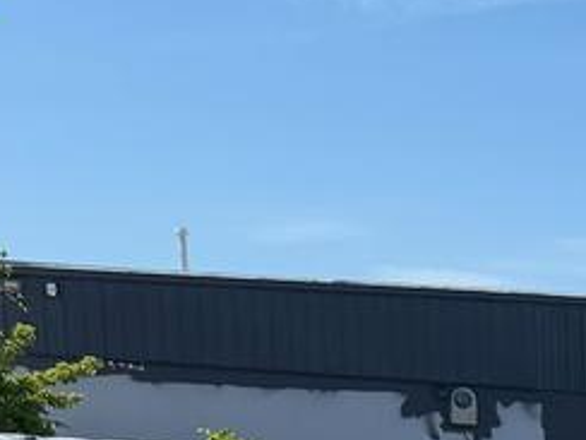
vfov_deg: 10.6
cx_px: 1170
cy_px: 947
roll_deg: -1.2
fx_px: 2133
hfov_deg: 13.4
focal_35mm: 126
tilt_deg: -9.7
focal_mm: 6.76
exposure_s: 1/3145
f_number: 1.78
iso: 80
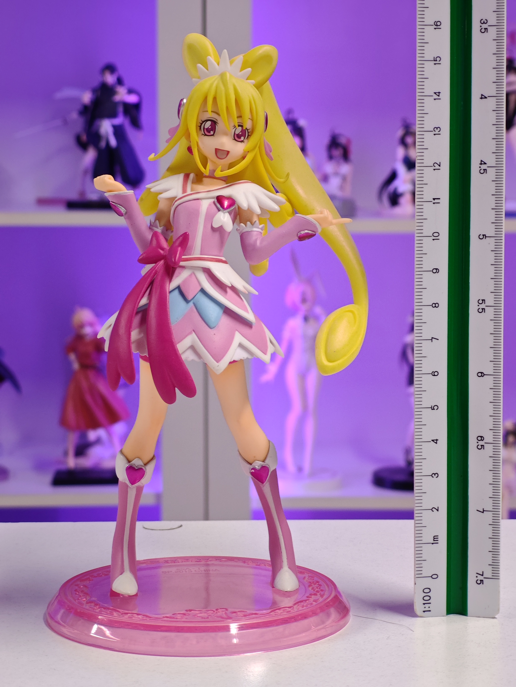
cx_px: 258
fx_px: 1590
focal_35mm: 80
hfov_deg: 18.4
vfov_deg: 24.4
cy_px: 344
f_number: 2.4
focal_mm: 7.48
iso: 400
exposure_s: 1/20.7
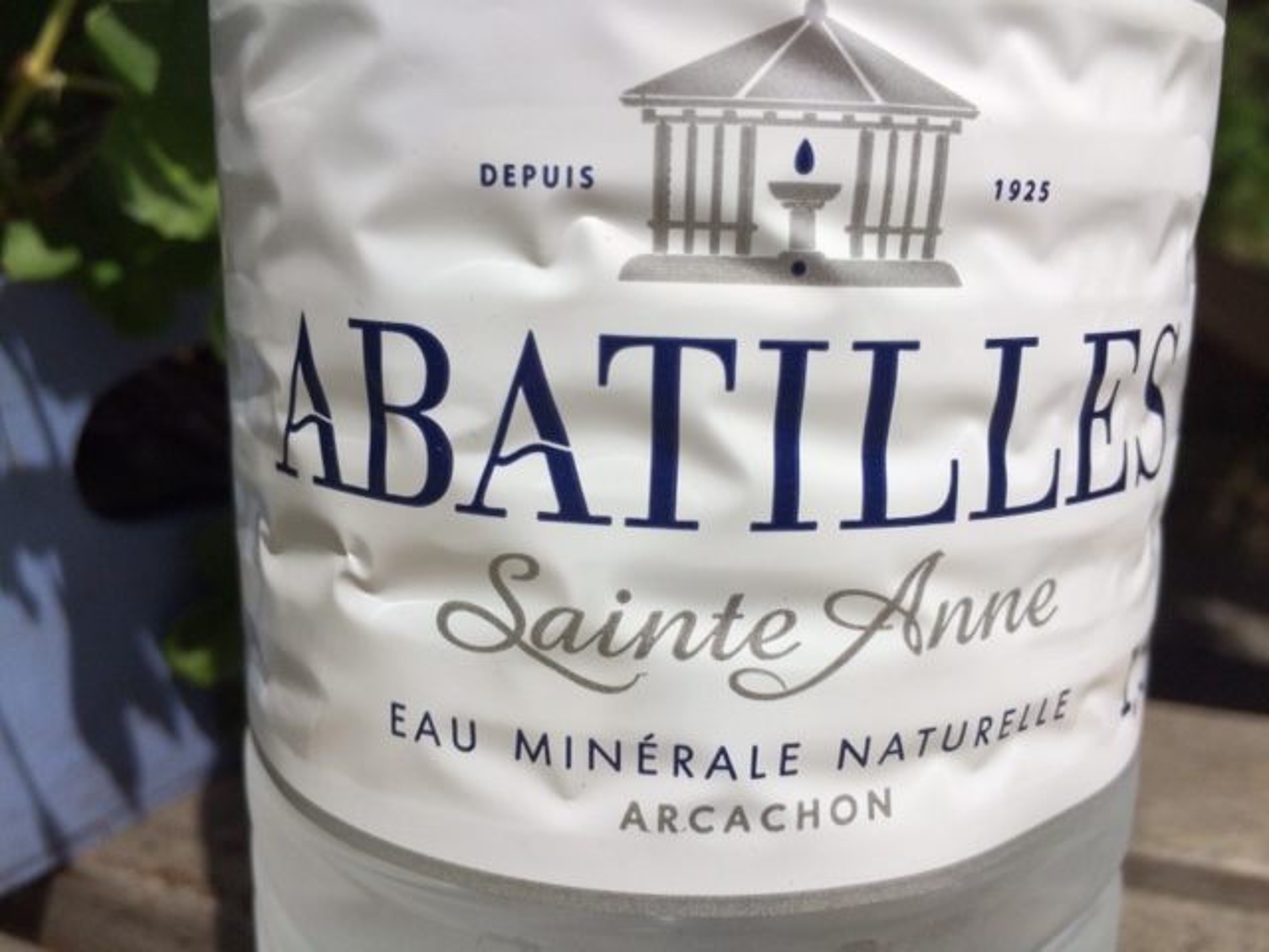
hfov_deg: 61.7
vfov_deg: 48.2
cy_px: 476
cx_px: 634
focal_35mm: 29
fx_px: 1063
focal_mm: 4.15
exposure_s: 1/5882
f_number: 2.2
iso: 40
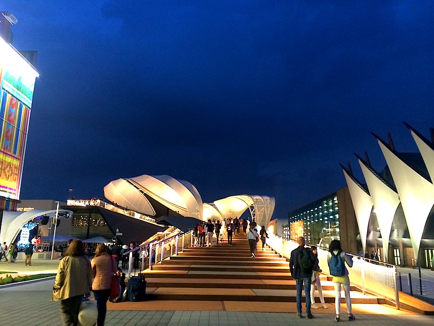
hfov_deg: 60.0
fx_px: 376
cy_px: 163
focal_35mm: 30
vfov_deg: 46.8
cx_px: 217
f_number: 2.2
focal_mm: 4.12
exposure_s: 1/17
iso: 320
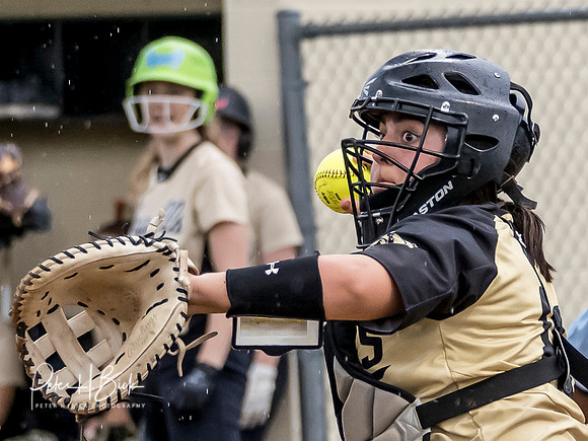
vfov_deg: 2.2
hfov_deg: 2.9
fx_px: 11462
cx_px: 464
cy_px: 321
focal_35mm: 675
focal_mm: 127
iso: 2000
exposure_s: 1/1000
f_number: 3.7
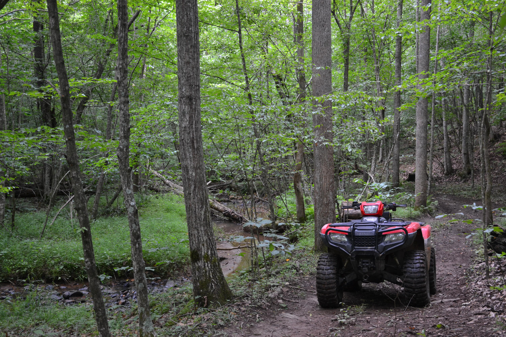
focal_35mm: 45
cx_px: 253
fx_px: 632
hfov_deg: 43.6
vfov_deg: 29.9
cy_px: 168
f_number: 4
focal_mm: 30
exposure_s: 1/50
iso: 400
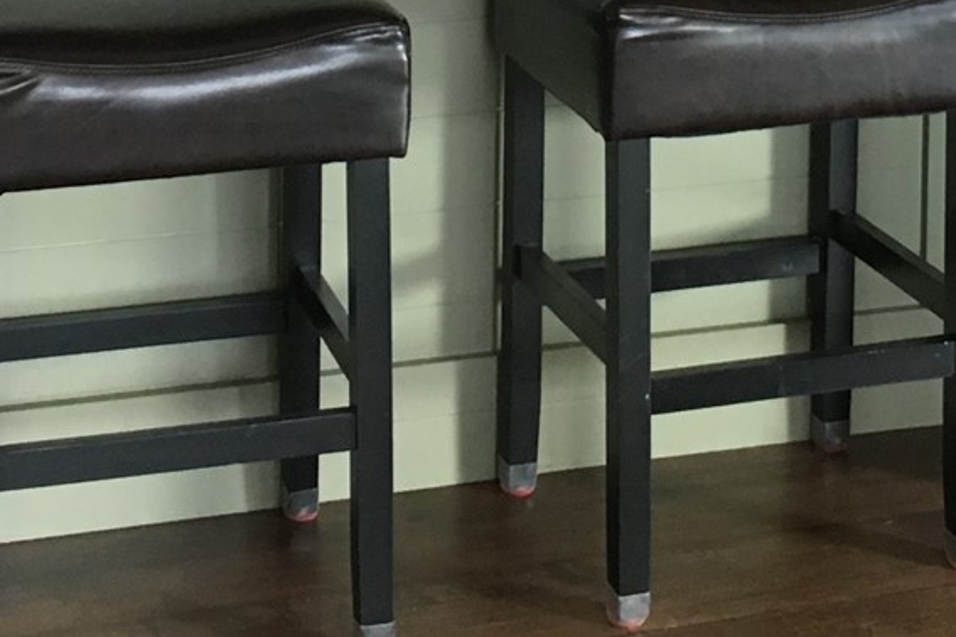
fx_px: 2894
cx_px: 540
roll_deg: -0.8
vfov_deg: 11.7
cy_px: -479
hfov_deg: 18.7
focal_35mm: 109
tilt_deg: -5.4
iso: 100
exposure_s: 1/30
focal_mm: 4.15
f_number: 2.2
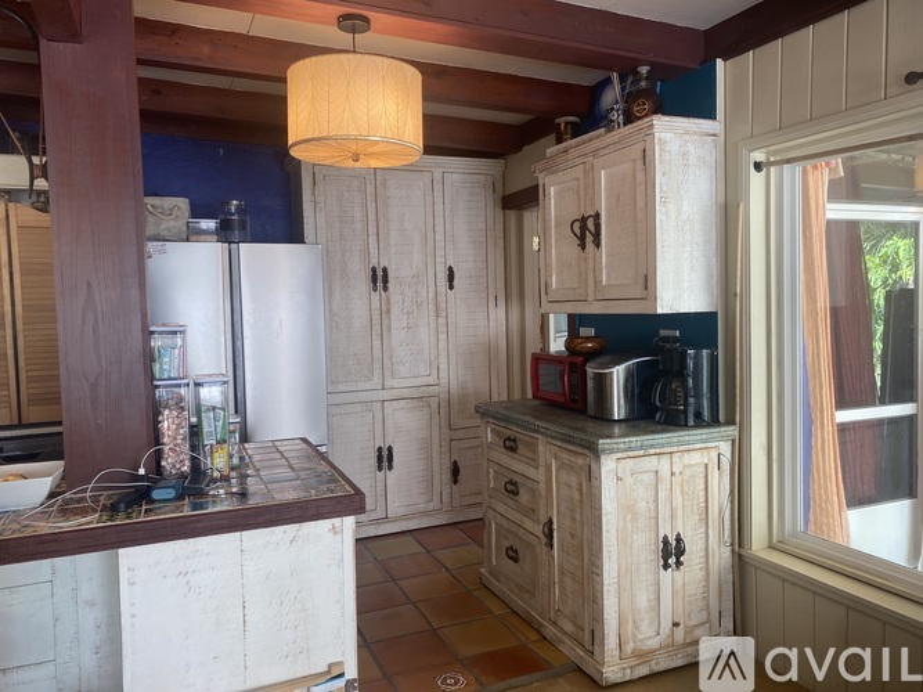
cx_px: 462
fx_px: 693
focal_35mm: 26
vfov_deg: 53.0
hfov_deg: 67.3
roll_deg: +1.6
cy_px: 346
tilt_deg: -3.3
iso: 100
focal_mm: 4.25
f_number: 1.8
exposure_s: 1/120
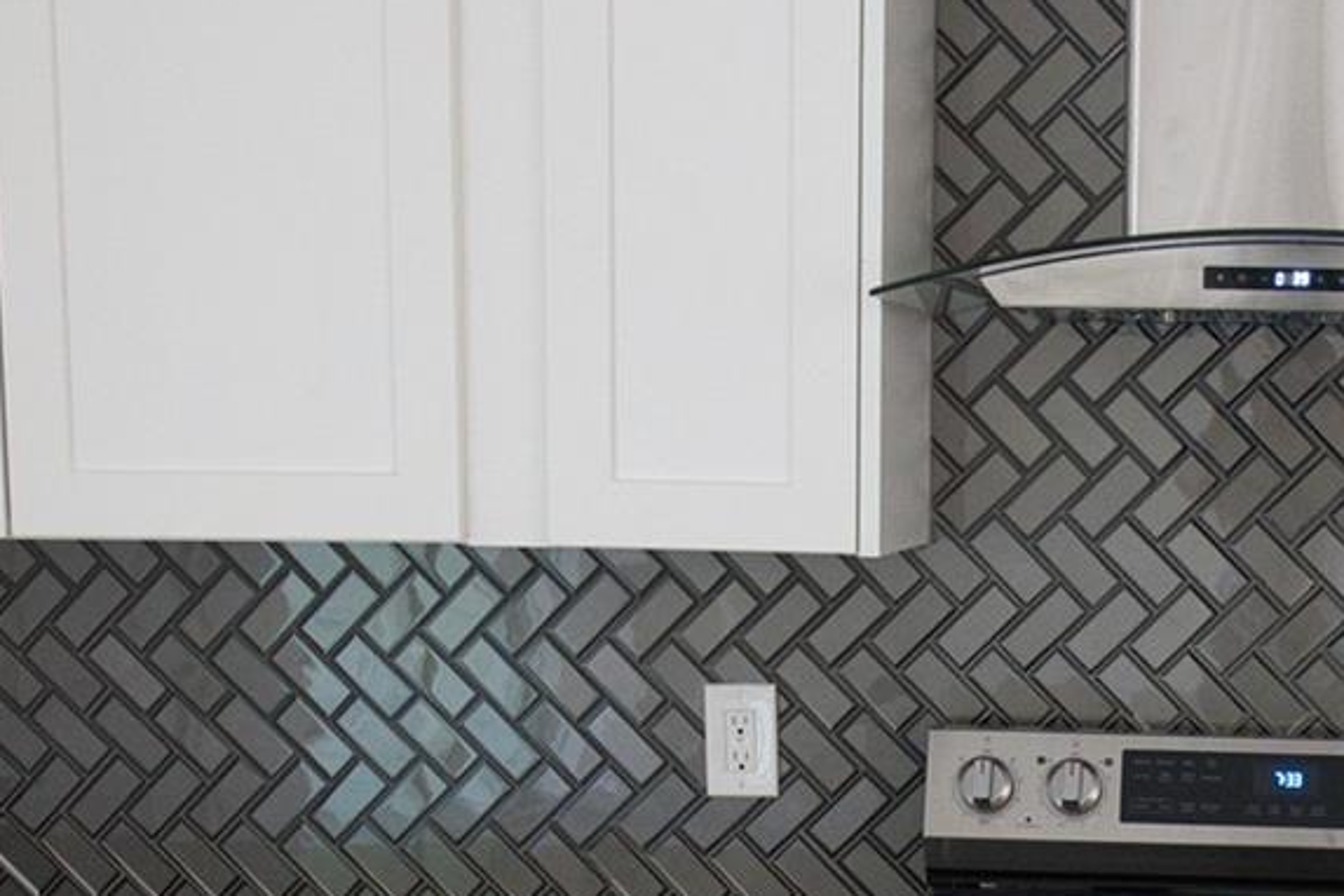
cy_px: 1013
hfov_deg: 29.1
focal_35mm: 67
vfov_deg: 19.4
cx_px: 1159
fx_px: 2501
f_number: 2.8
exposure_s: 1/160
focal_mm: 16
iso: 2000
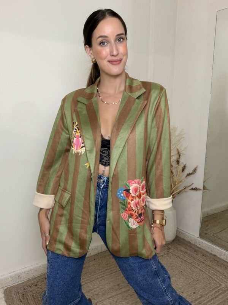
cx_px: 114
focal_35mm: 30
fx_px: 263
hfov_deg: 46.8
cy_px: 152
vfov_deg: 60.0
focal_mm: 2.71
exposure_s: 1/60
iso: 125
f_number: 1.9
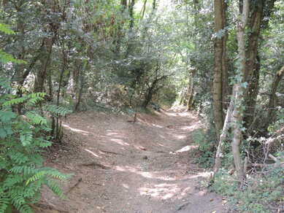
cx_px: 142
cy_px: 106
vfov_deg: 30.9
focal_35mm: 47
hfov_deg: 40.4
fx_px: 386
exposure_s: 1/50
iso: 320
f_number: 3.5
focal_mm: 8.3
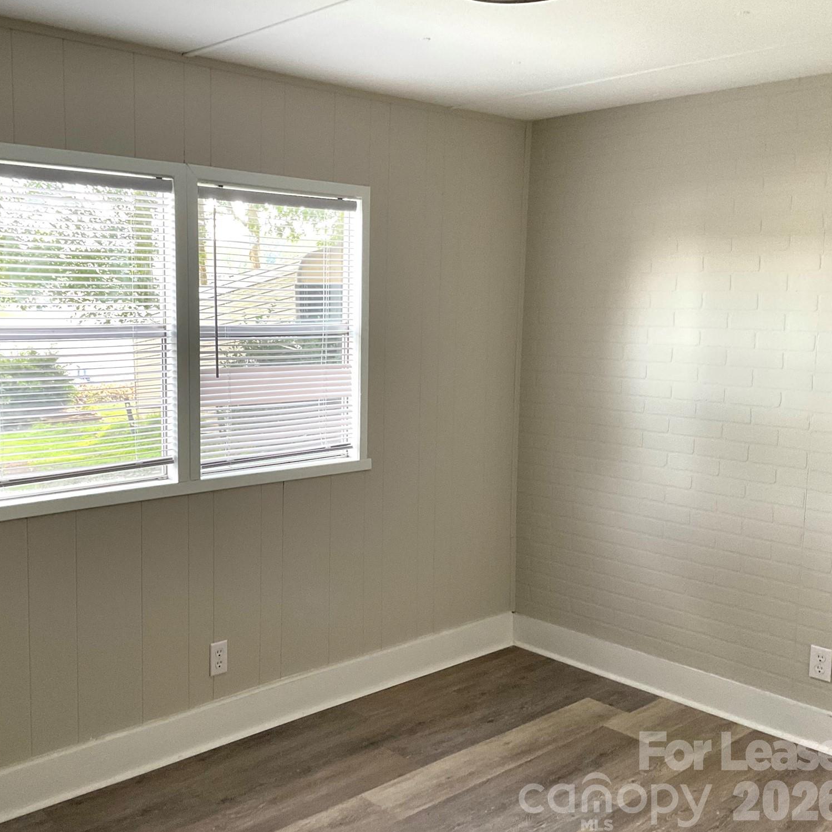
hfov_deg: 46.6
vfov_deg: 47.2
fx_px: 952
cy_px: 414
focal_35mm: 35
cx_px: 285
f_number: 1.8
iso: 64
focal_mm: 3
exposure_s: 1/120
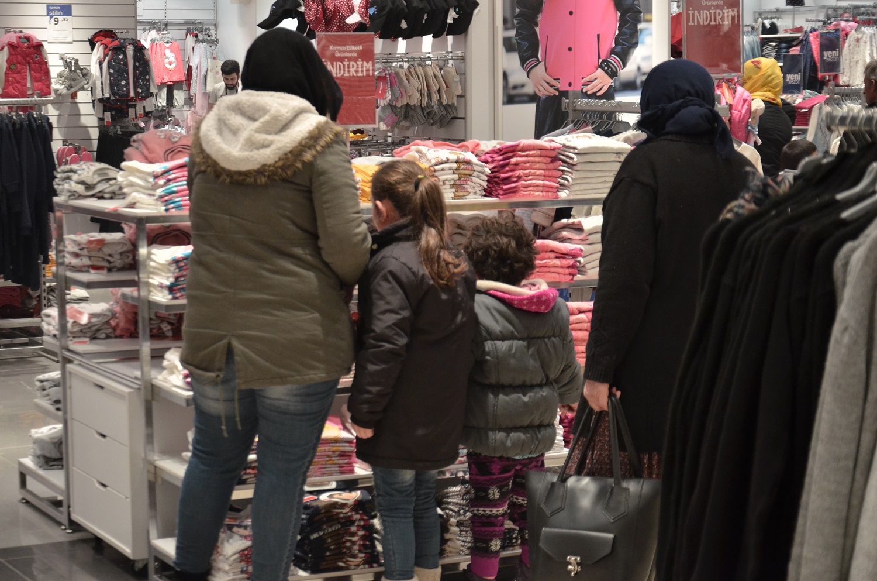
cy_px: 290
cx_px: 438
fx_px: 2115
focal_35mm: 87
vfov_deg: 15.6
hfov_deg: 23.4
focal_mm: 58
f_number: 5
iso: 1000
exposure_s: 1/160
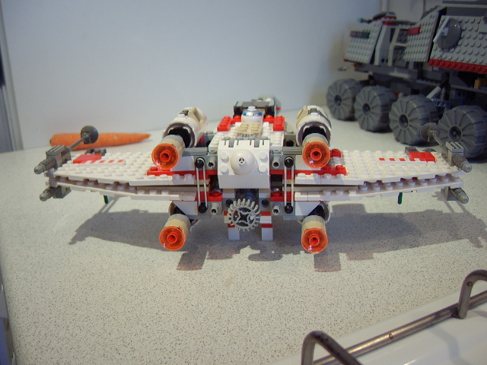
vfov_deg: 45.4
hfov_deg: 58.4
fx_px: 436
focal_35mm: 31
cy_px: 182
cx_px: 244
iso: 100
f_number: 2.7
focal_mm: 8.13
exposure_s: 1/16
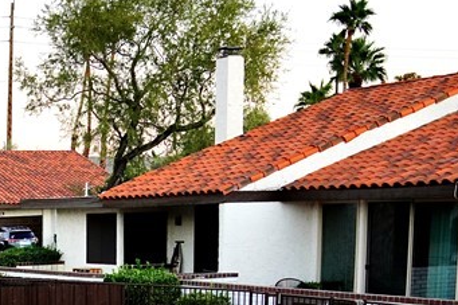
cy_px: 438
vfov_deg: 14.9
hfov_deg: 22.2
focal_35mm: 86
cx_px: -62
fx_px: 1094
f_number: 4
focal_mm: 18
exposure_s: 1/125
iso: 640
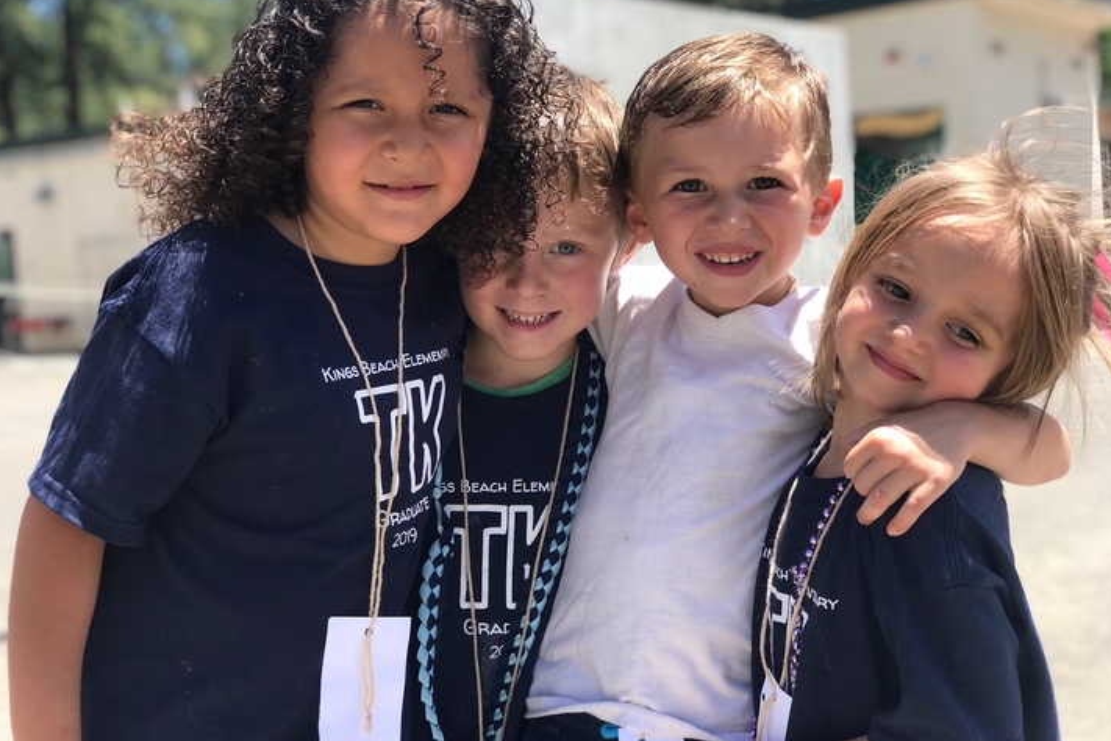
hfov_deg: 33.4
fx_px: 1852
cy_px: 363
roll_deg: +4.0
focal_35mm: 60
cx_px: 556
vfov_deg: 22.6
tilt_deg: -3.4
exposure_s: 1/320
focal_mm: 6.6
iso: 20
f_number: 2.8
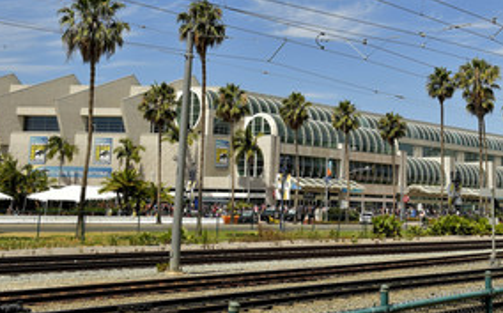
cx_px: 360
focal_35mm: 55
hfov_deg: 36.3
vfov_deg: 23.3
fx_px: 753
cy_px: 76
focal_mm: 34
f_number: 11
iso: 160
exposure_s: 1/250
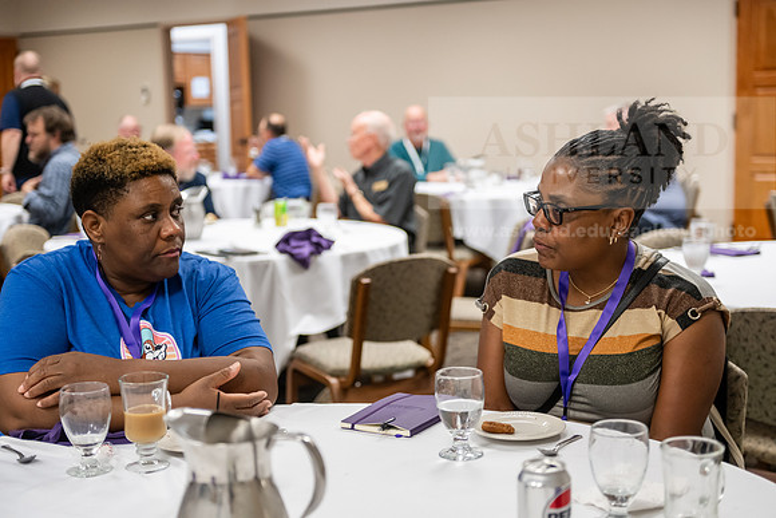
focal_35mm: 56
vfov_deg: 24.2
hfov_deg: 35.6
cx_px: 388
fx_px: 1207
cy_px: 259
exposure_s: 1/160
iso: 1600
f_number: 2.8
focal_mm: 56
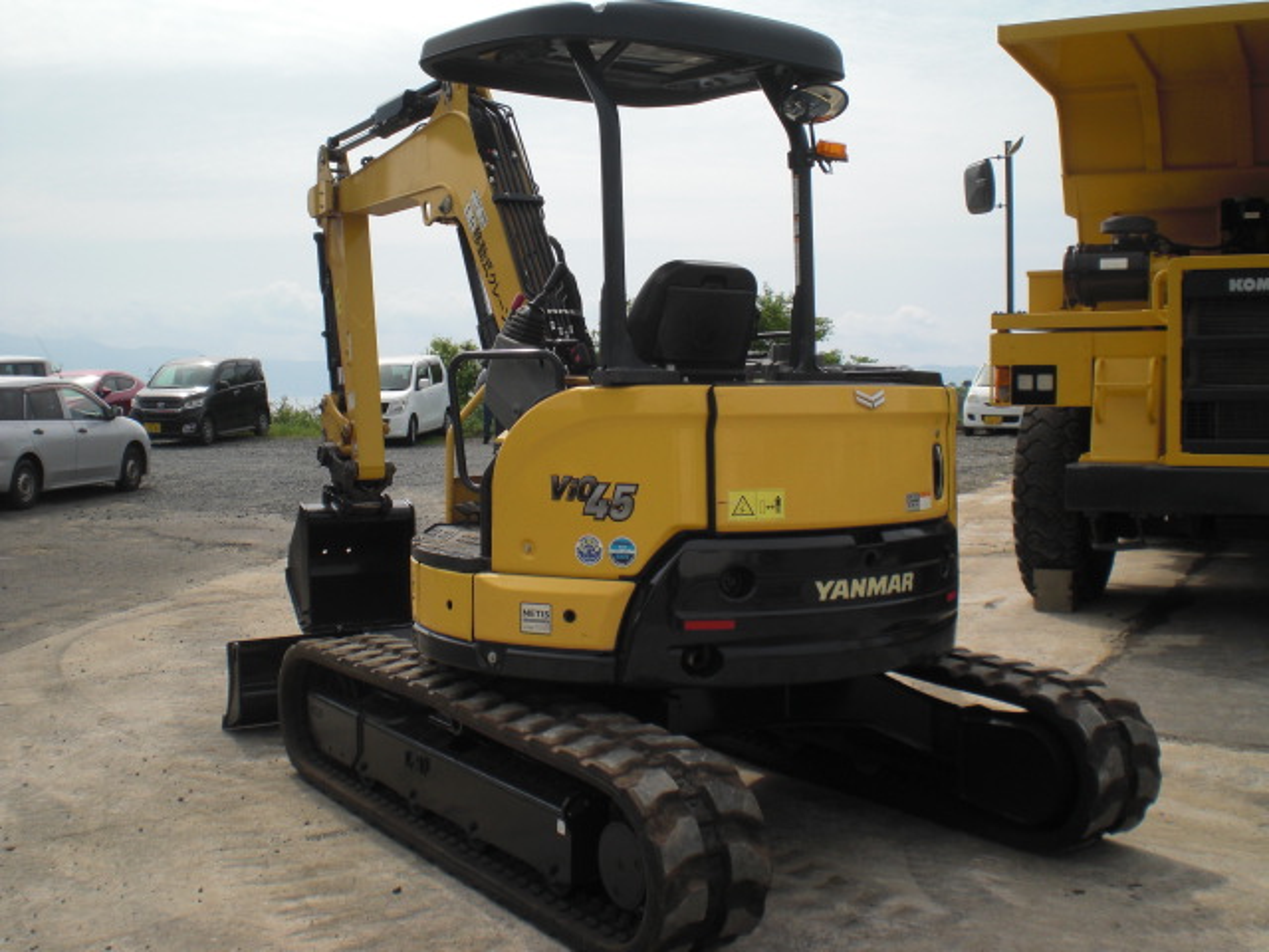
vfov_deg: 37.7
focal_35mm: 38
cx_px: 634
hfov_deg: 49.0
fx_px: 1393
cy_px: 476
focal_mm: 6.3
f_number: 5.6
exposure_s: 1/500
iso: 64
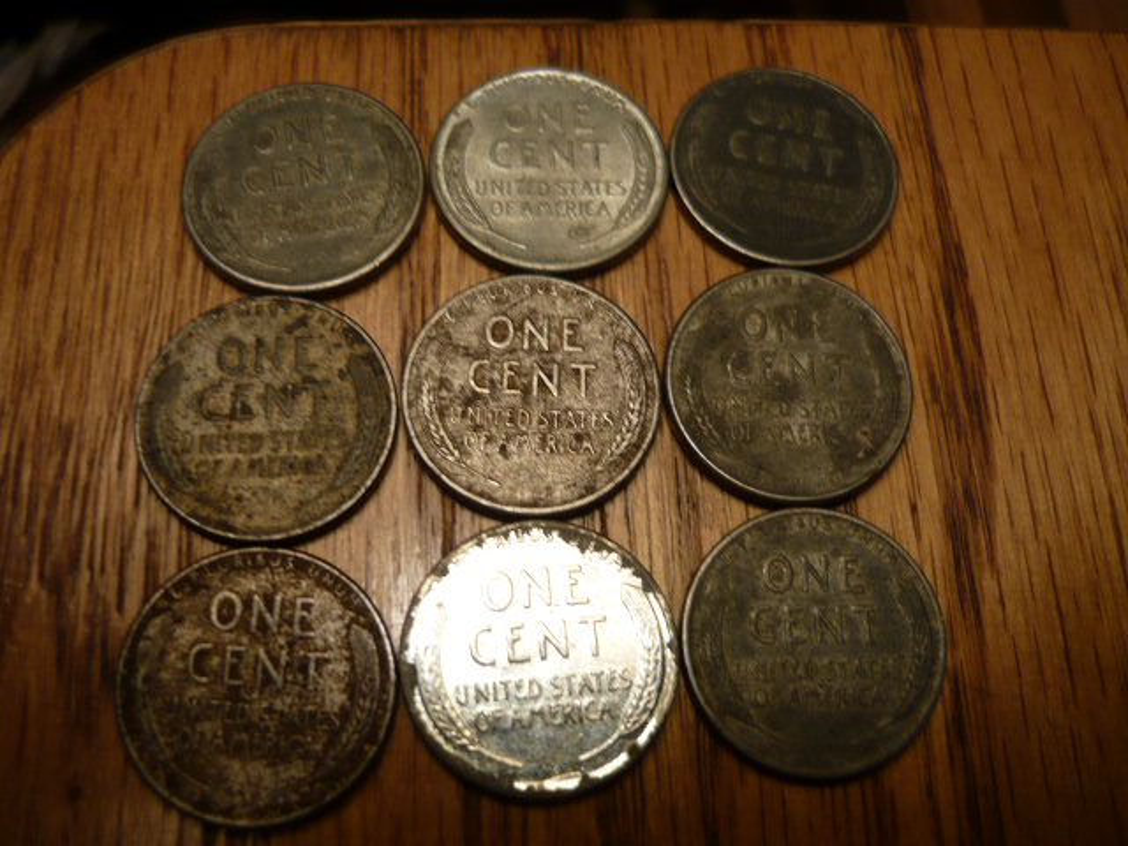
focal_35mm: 33
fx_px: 1075
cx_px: 564
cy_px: 423
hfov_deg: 55.4
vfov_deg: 42.9
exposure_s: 1/40
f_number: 2.8
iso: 100
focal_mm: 5.5
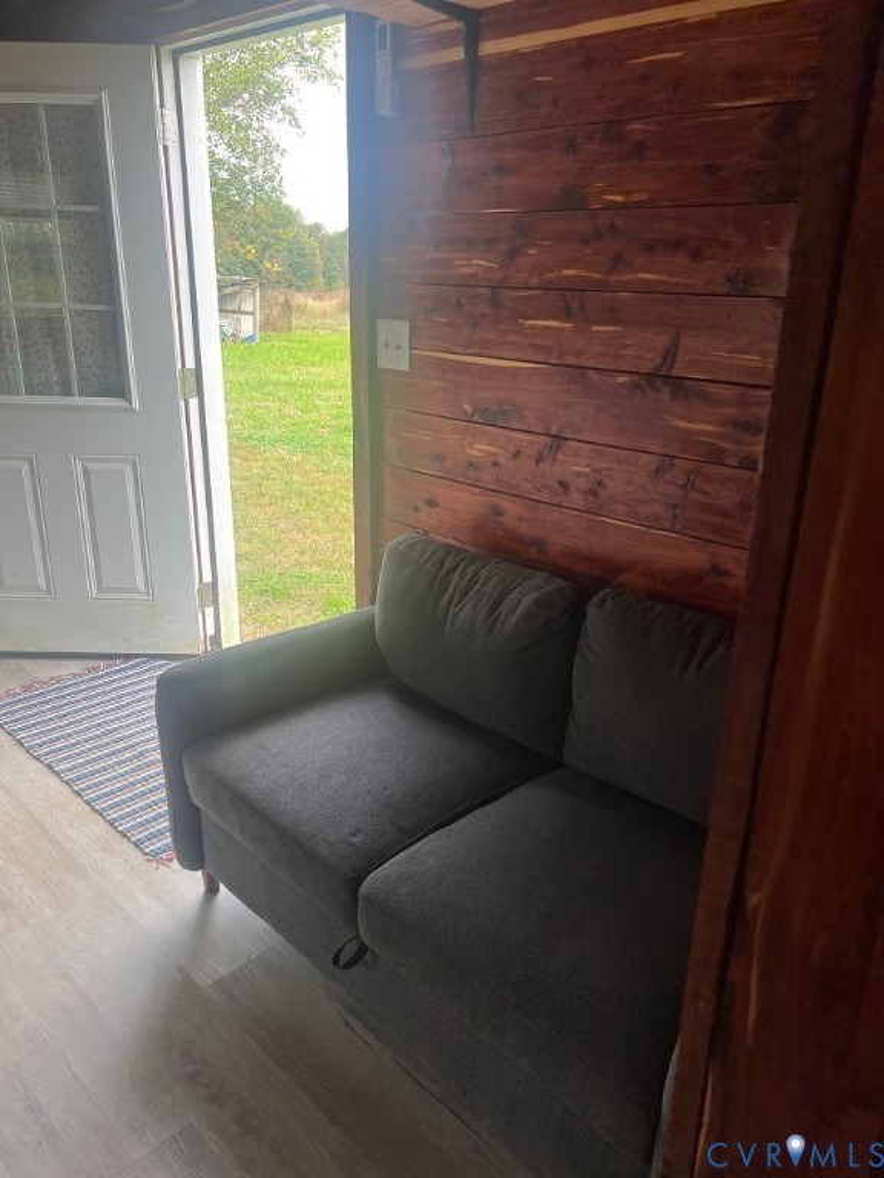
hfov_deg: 53.1
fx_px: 885
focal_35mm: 26
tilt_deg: -24.0
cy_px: 589
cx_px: 442
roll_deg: -1.1
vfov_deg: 67.3
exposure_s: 1/121
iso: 40
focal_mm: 5.7
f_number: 1.5
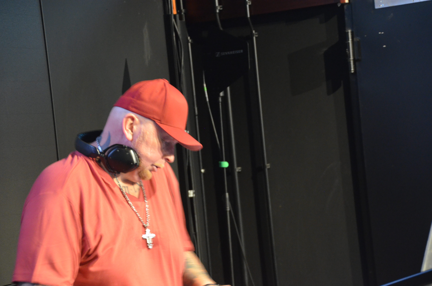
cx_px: 216
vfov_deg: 9.1
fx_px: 1796
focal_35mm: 150
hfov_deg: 13.7
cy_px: 143
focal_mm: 100
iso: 3200
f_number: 6
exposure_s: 1/10
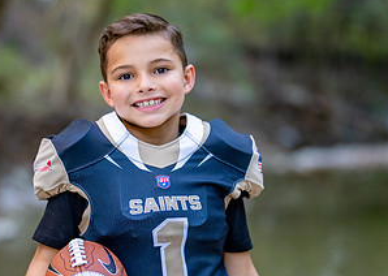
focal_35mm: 113
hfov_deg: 17.7
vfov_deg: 12.6
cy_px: 188
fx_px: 1244
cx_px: 177
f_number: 1.2
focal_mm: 50
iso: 500
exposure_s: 1/500
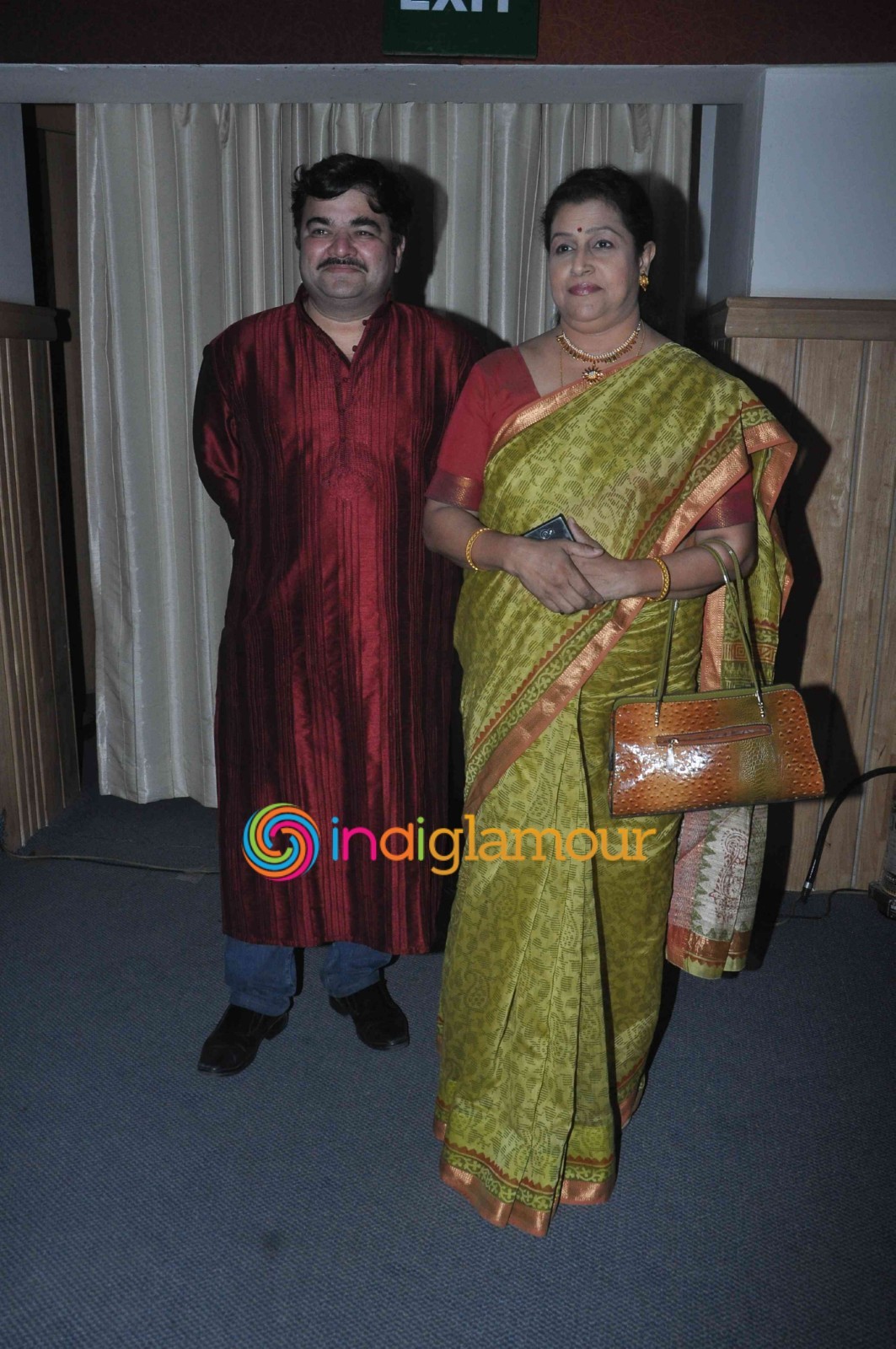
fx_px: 1179
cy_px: 674
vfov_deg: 59.5
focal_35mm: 32
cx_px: 448
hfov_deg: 41.6
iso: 800
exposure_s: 1/250
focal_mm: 21
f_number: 9
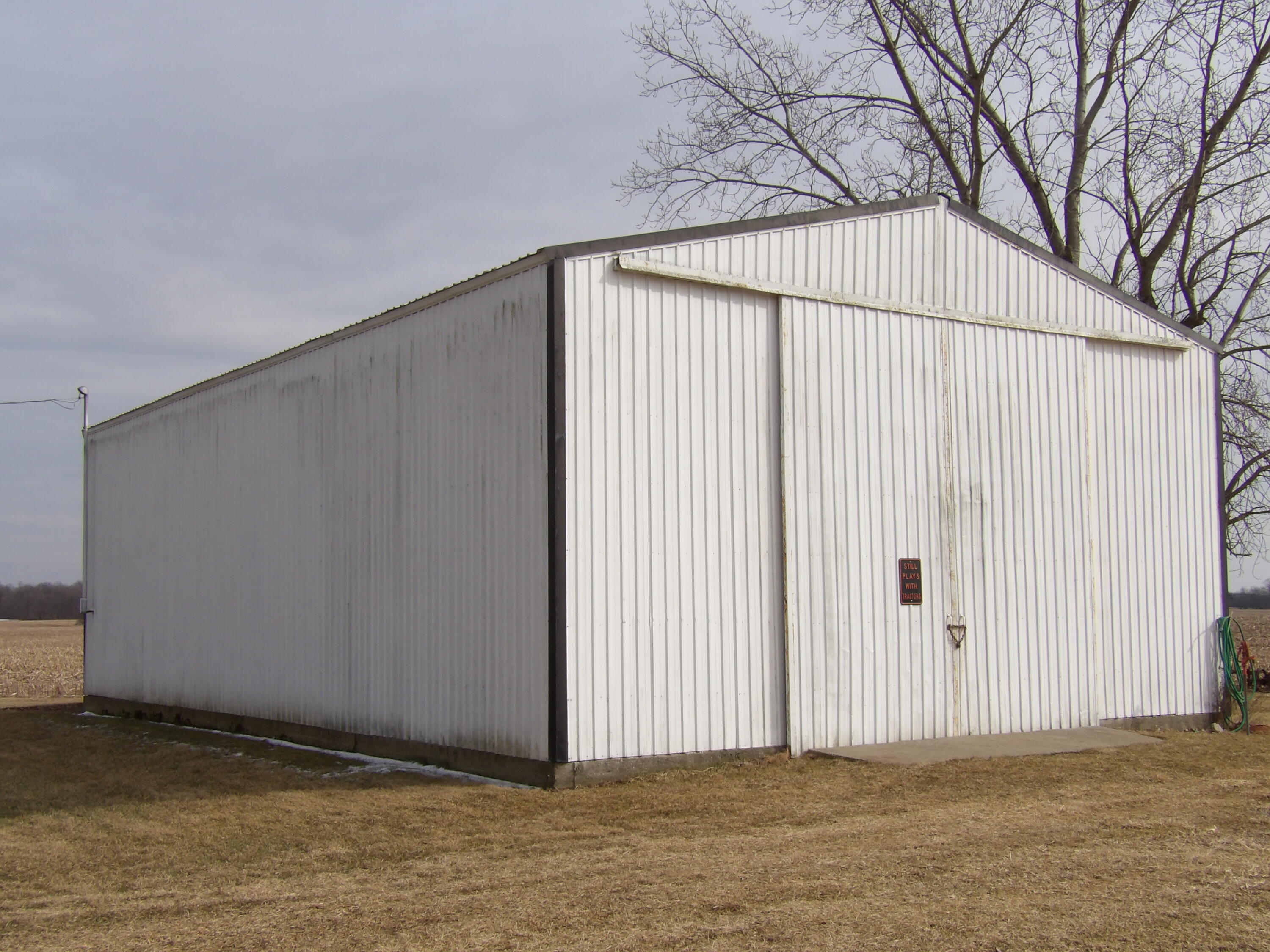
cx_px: 635
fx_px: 1431
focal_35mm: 39
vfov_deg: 36.8
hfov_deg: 47.9
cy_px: 476
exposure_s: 1/312
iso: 100
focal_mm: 7
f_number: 7.4
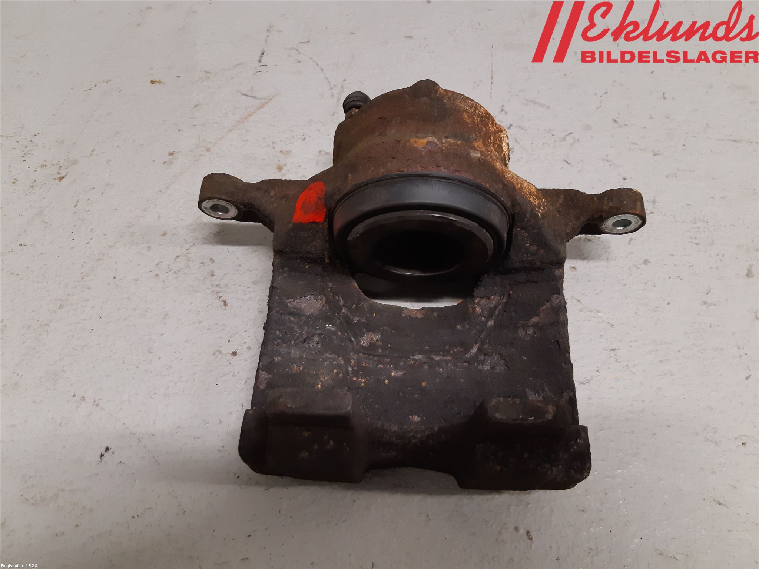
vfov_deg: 53.1
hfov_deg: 67.3
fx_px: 570
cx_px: 380
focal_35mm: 26
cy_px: 284
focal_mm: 3.93
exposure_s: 1/50
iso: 160
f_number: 1.7
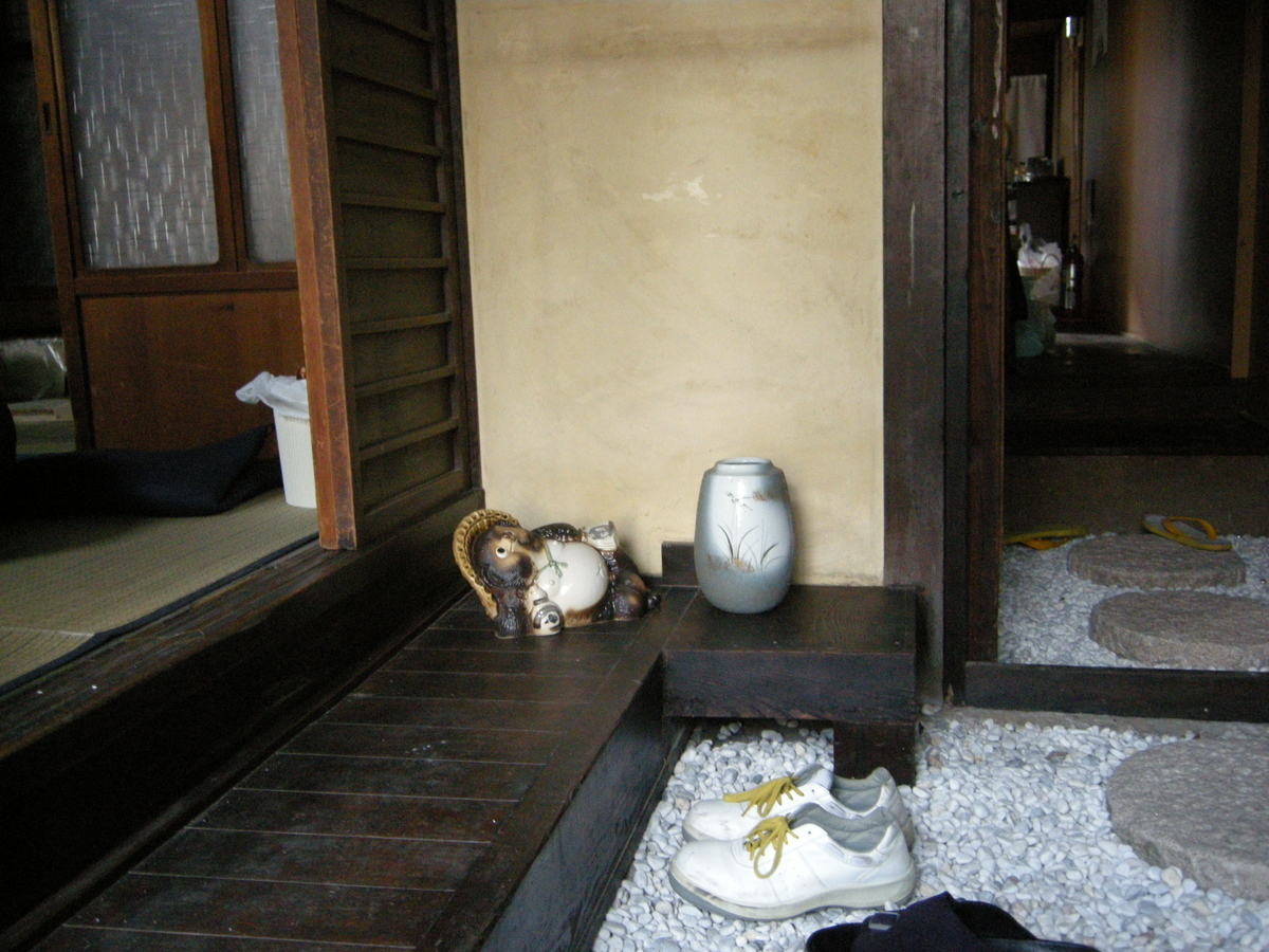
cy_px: 476
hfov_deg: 52.6
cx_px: 634
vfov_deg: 40.7
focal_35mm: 35
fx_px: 1283
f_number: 2.7
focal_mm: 7.5
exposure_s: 1/7.7
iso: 583
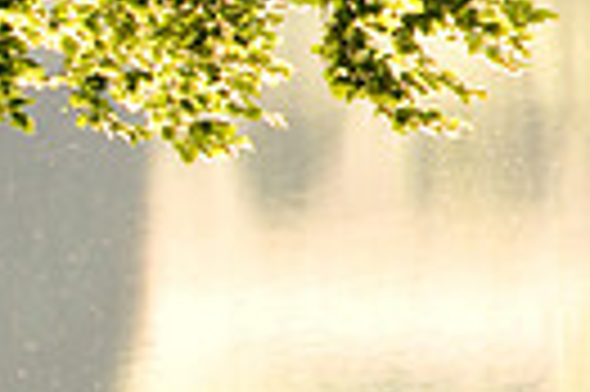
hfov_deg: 1.6
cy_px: 205
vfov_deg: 1.0
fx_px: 21754
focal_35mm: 1329
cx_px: -585
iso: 500
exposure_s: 1/125
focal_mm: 200
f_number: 9
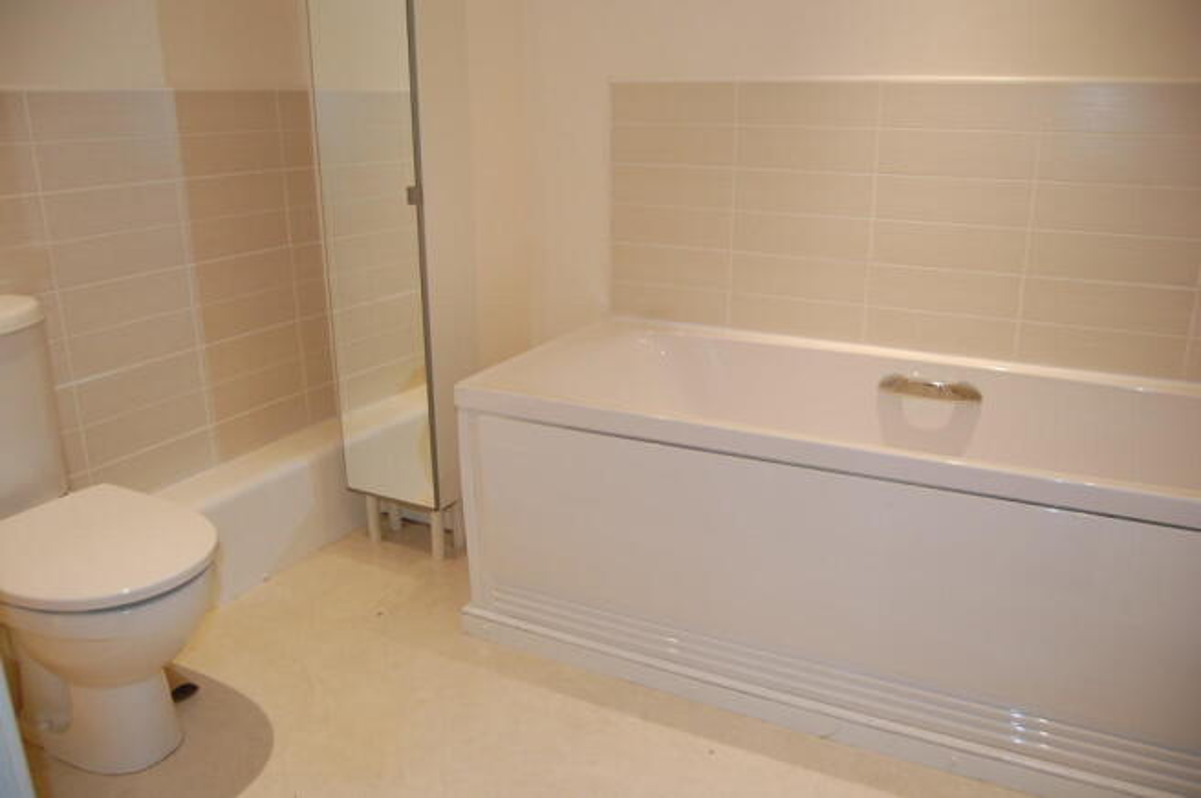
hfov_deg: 67.4
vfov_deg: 47.8
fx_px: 900
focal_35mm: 27
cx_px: 600
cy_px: 399
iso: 400
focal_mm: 18
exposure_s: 1/80
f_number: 3.5
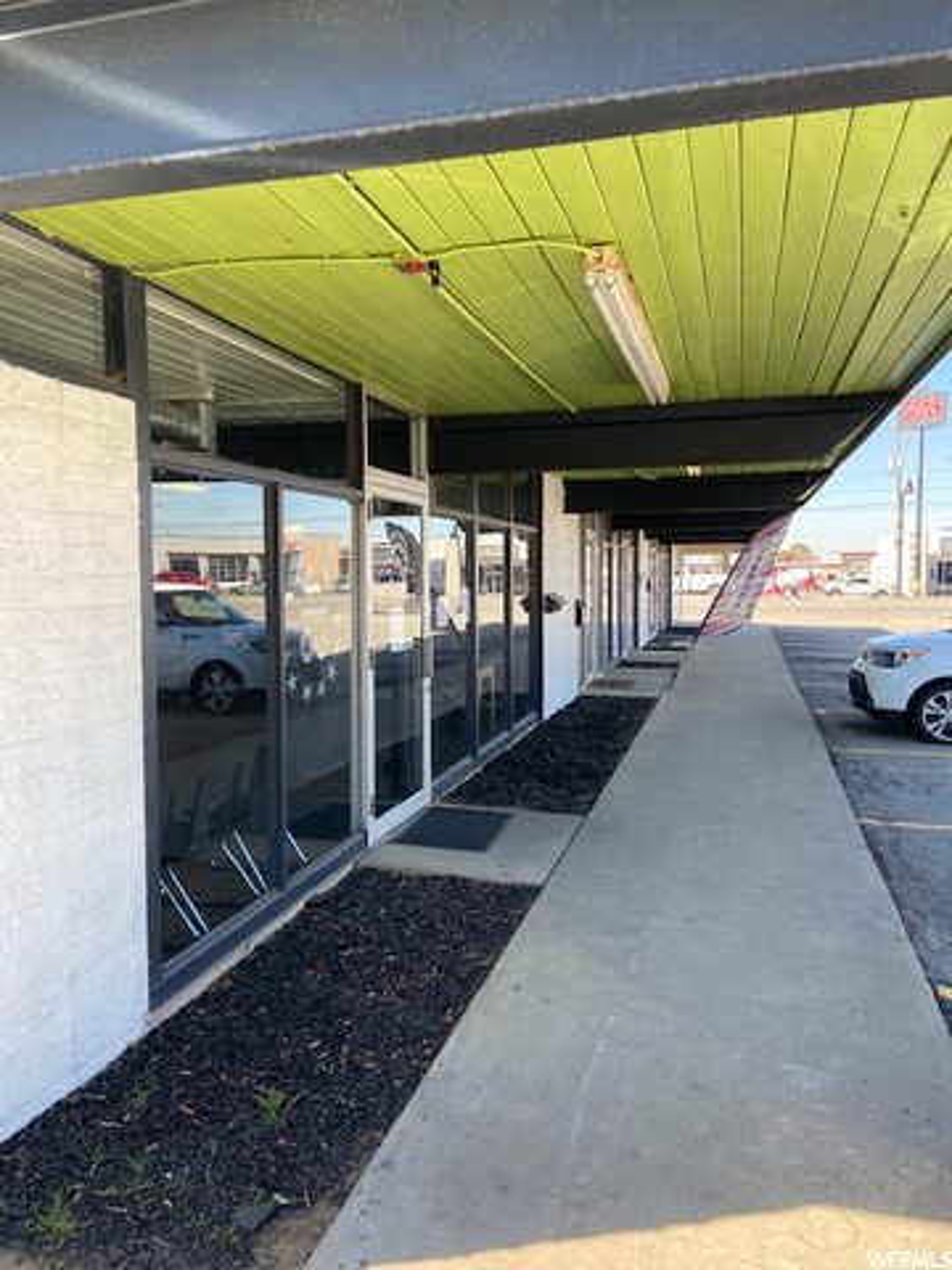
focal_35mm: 26
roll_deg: +0.1
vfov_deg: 67.3
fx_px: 953
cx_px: 476
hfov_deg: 53.1
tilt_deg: -2.9
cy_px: 635
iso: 32
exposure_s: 1/374
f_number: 1.8
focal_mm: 4.25
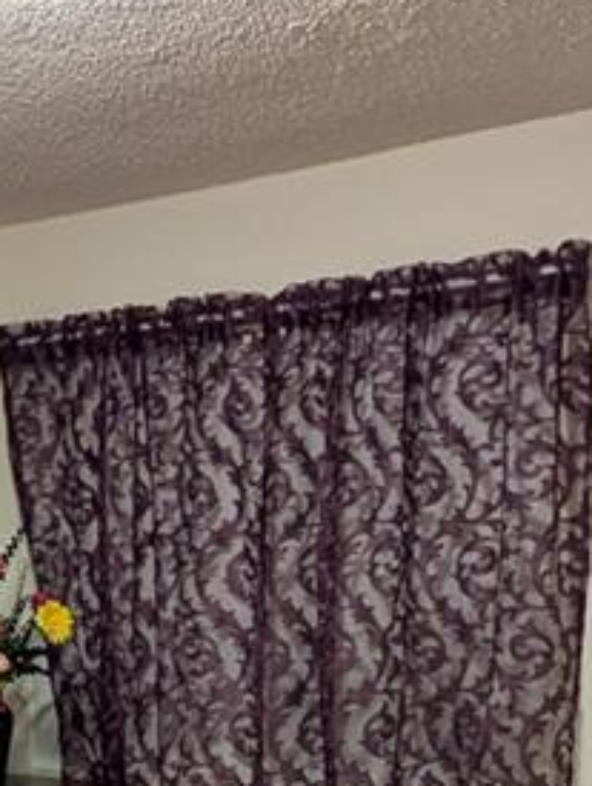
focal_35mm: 61
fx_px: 1388
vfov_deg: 29.8
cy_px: 760
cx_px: -7
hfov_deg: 23.1
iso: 177
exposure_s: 1/40
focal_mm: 1.83
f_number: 2.2
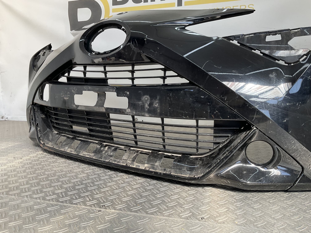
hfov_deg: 61.7
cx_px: 156
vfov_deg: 48.2
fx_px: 261
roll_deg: -0.2
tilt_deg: -8.9
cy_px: 116
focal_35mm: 29
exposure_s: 1/214
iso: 16
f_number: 1.8
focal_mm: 3
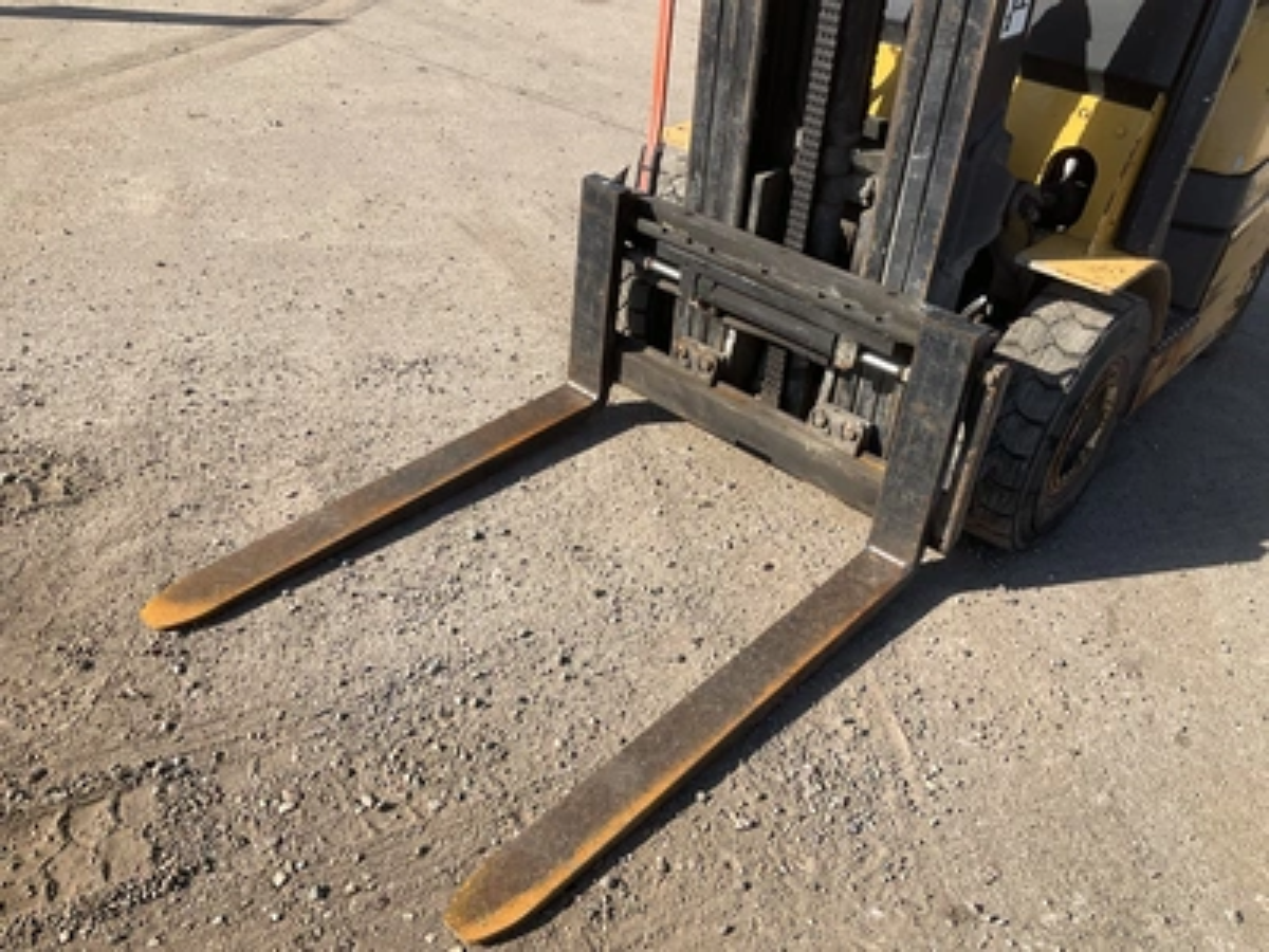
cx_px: 634
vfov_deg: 48.2
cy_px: 476
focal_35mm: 29
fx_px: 1063
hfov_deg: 61.7
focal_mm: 3
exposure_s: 1/1098
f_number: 1.8
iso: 25
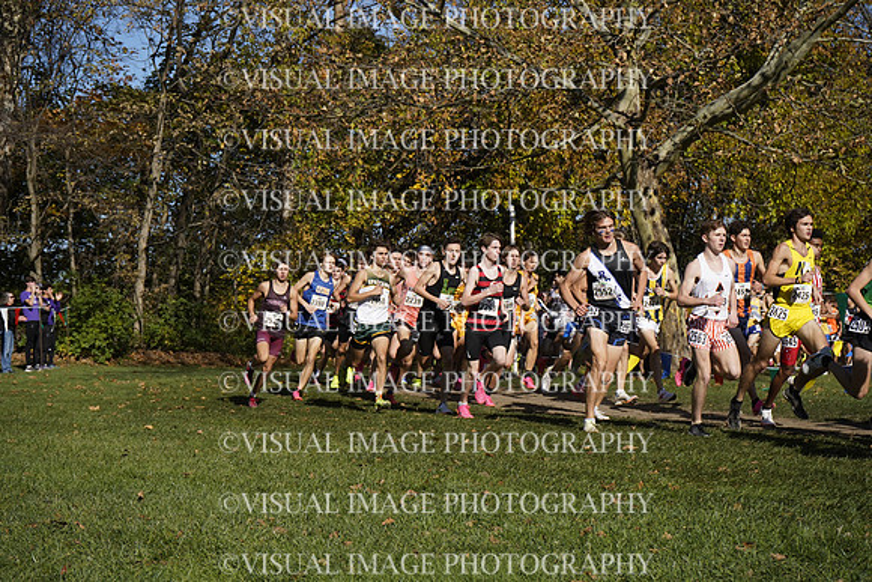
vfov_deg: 19.5
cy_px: 291
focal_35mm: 70
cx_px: 436
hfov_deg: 28.8
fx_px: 1696
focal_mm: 70
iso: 800
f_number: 8
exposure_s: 1/2500
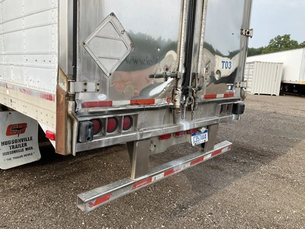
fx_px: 256
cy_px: 114
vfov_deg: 48.2
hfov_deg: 61.7
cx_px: 152
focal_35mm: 29
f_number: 1.8
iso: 25
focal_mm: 3
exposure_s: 1/540
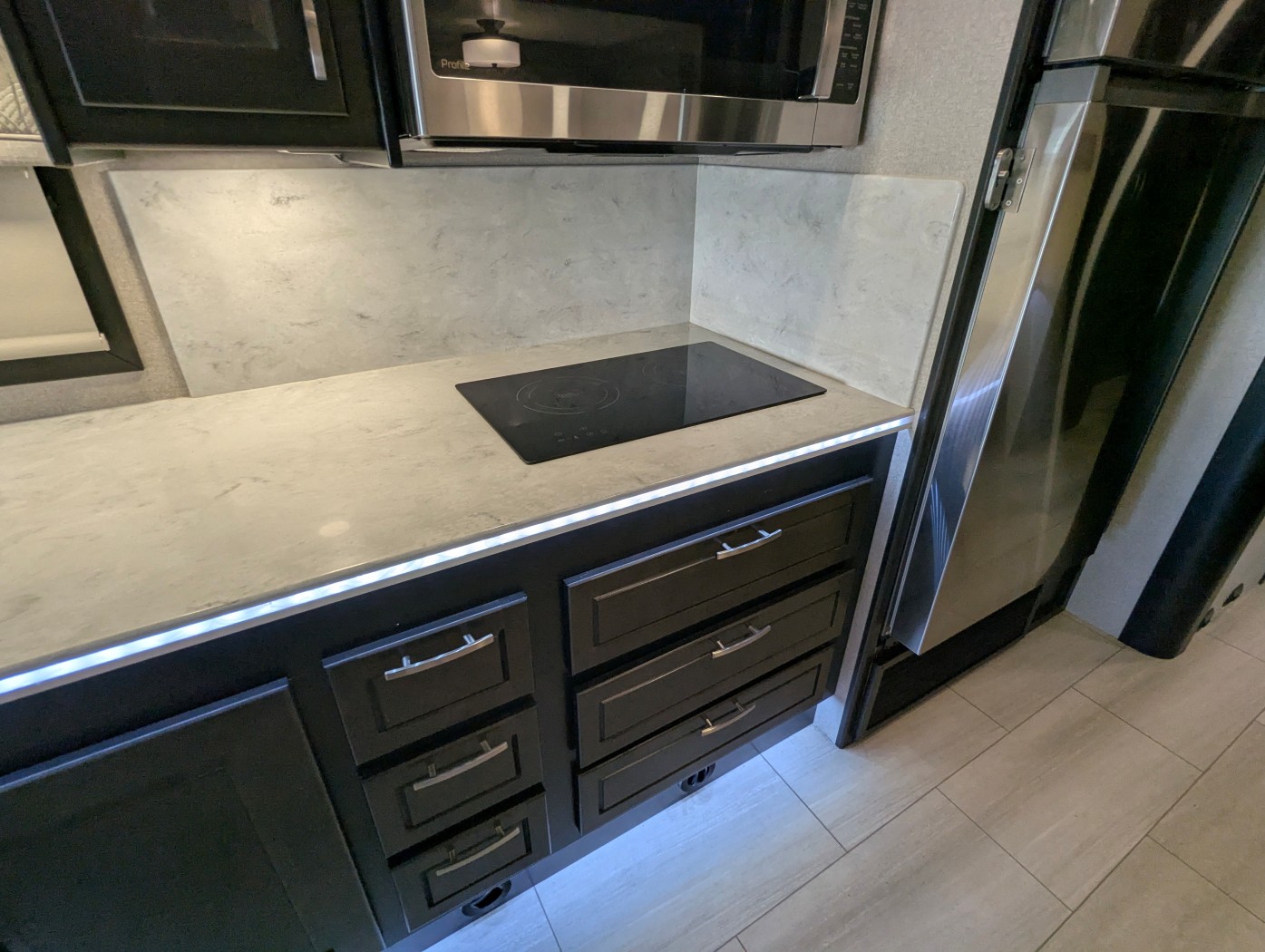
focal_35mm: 16
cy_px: 476
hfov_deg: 94.4
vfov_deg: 78.2
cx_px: 632
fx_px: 585
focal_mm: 2.35
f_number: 2.2
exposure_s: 1/97.8
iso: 114
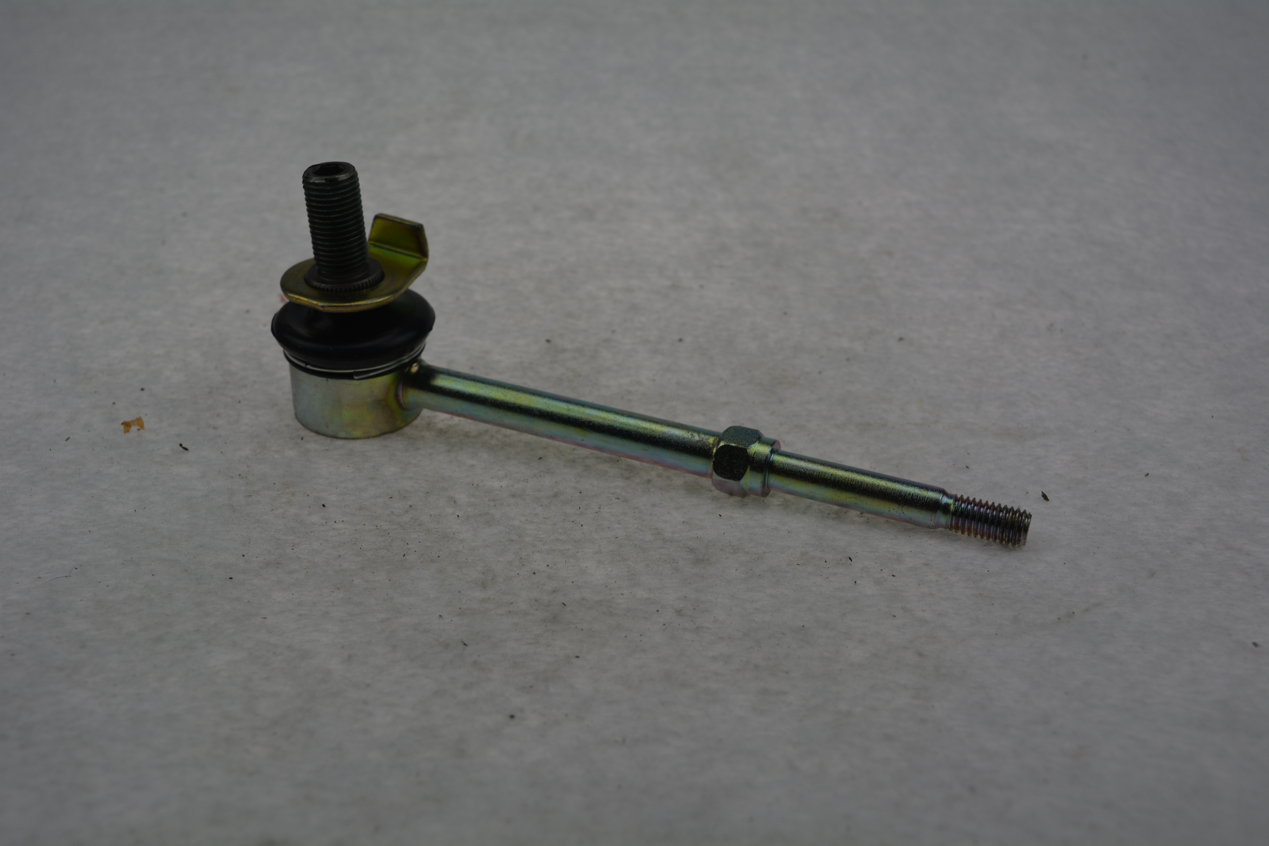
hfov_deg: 45.0
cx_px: 634
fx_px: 1533
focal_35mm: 44
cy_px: 423
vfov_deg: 30.8
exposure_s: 1/200
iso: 200
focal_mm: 29
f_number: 7.1
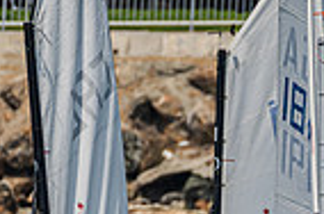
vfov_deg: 0.9
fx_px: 13775
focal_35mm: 1534
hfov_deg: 1.3
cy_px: 436
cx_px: -73
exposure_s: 1/1600
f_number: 8
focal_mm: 310
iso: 320
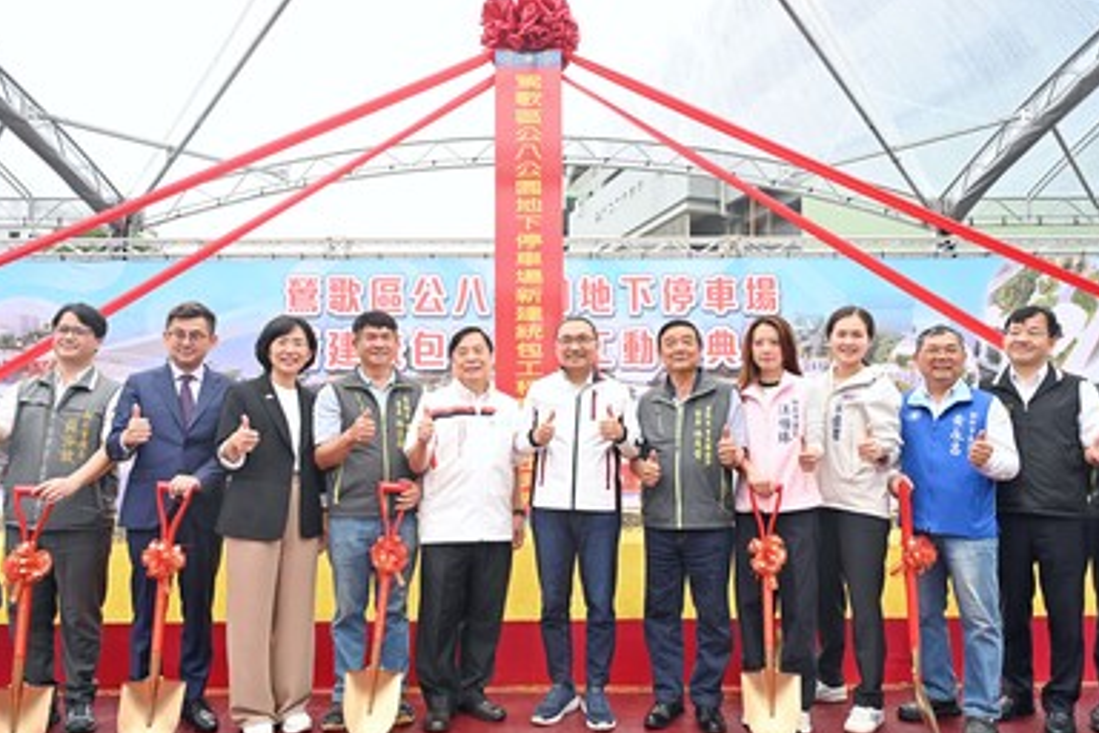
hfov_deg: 71.5
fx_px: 763
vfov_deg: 51.3
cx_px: 552
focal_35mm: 25
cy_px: 371
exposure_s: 1/250
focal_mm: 24
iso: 500
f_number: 4.5
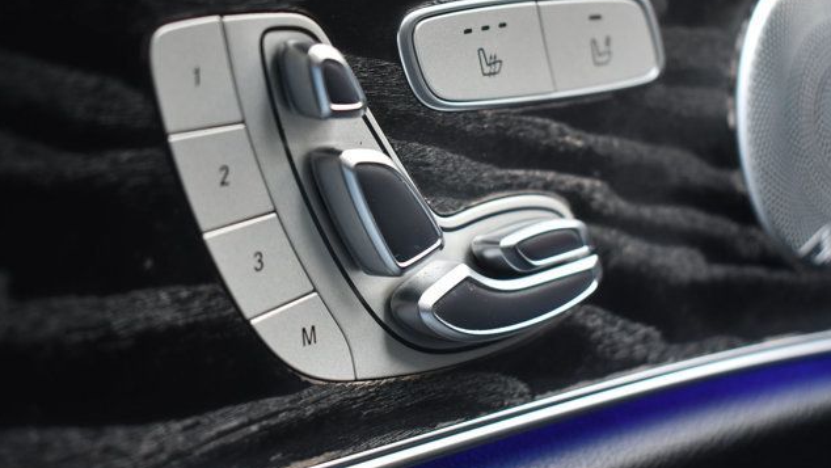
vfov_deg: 21.8
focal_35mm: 55
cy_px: 200
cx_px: 414
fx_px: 1212
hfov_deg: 37.8
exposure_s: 1/125
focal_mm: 35
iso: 1000
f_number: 4.5
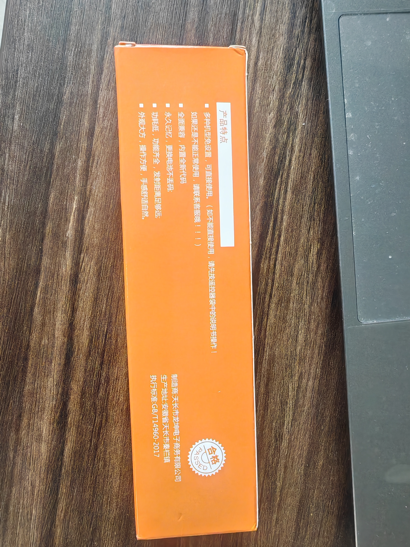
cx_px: 205
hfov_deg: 53.1
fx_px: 411
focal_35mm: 26
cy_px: 274
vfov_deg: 67.3
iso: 160
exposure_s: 1/50
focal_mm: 1.96
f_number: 2.2
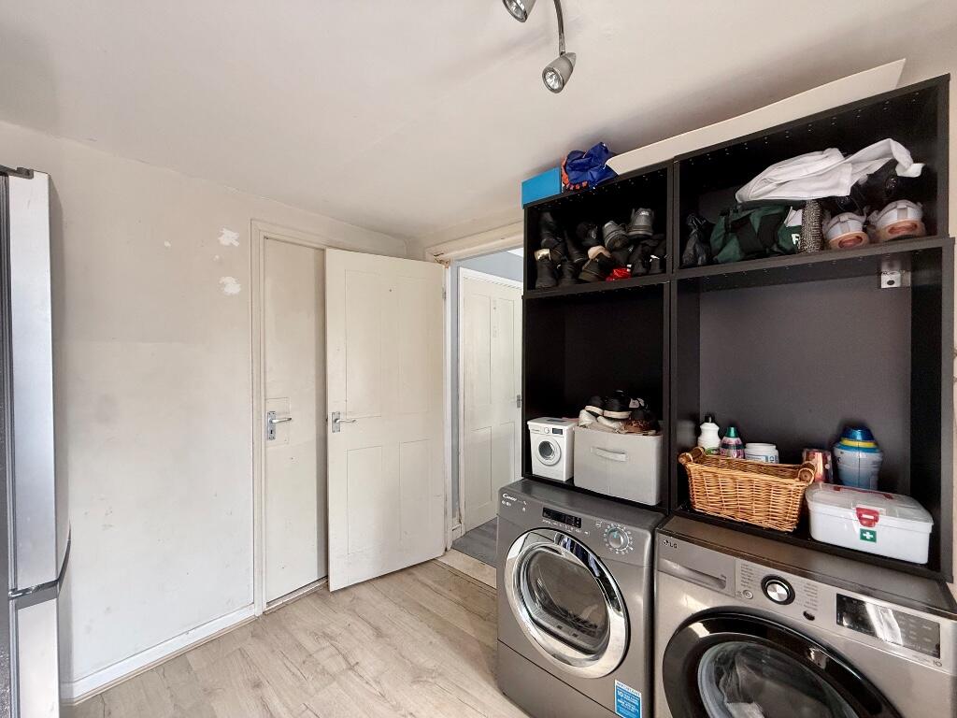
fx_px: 387
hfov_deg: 102.1
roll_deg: +0.1
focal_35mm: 14
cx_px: 478
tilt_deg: +0.8
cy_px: 359
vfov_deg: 85.7
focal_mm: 2.22
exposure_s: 1/99
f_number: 2.2
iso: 250
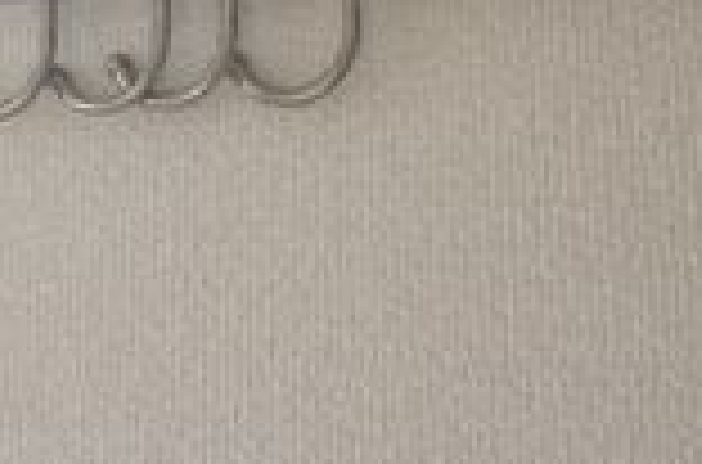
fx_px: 1497
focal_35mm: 77
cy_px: 90
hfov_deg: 26.1
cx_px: 180
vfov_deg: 17.5
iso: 200
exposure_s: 1/60
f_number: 4
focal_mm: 16
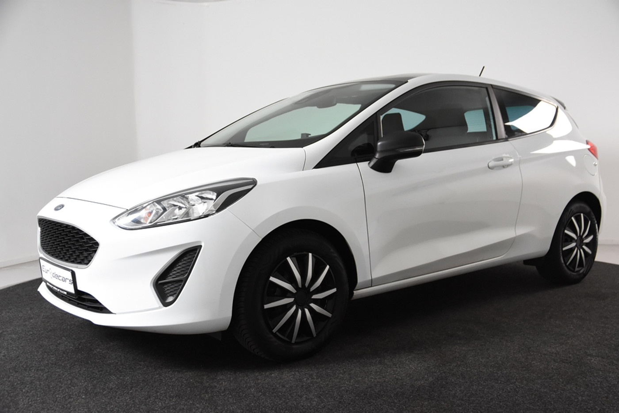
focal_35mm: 36
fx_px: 619
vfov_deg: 36.9
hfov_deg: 53.1
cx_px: 310
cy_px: 206
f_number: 4.5
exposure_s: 1/80
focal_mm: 24
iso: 1600
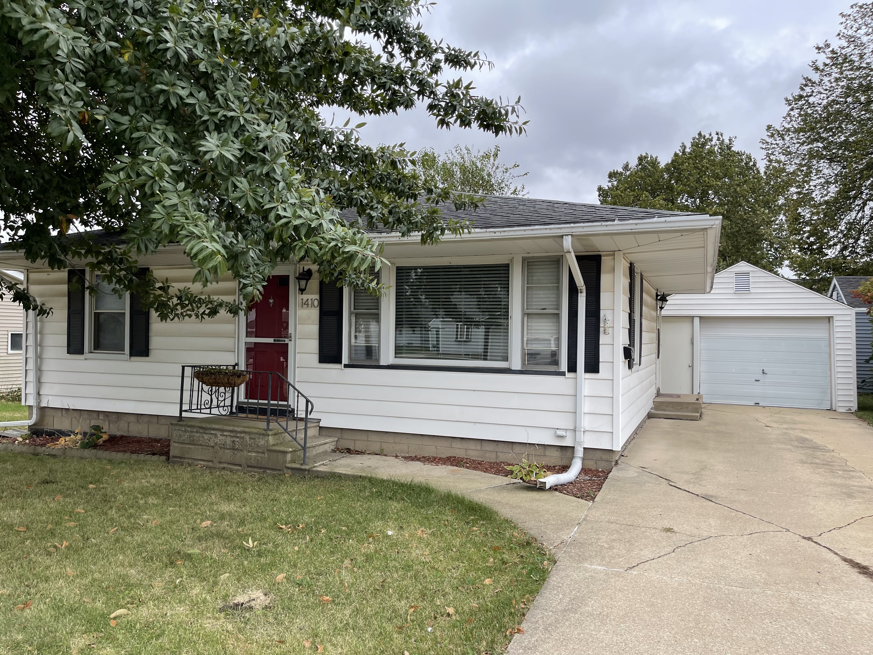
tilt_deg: -0.8
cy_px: 328
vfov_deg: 53.1
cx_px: 436
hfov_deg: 67.3
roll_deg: -1.1
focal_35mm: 26
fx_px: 656
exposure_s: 1/818
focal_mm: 5.1
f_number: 1.6
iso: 32
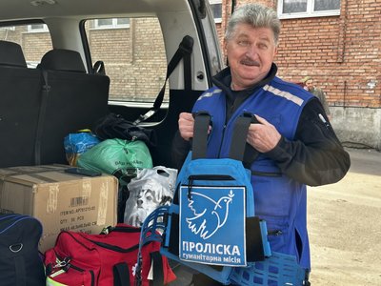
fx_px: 528
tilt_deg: -4.6
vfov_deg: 30.3
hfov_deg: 39.7
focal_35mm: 48
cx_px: 190
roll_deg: -1.8
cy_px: 143
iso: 64
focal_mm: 6.86
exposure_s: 1/437
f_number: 1.78
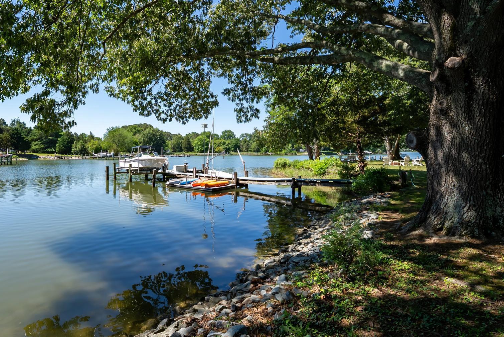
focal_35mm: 19
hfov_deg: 84.3
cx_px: 174
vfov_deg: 64.5
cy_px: 157
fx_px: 266
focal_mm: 14
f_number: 8
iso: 100
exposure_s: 1/100
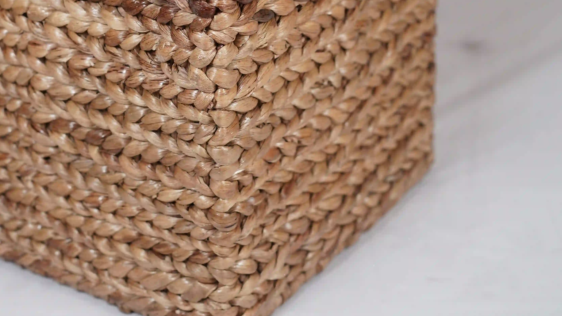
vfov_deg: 11.6
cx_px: 172
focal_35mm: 104
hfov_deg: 20.5
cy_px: 16
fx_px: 1550
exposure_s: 1/125
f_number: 3.2
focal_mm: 55
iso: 250
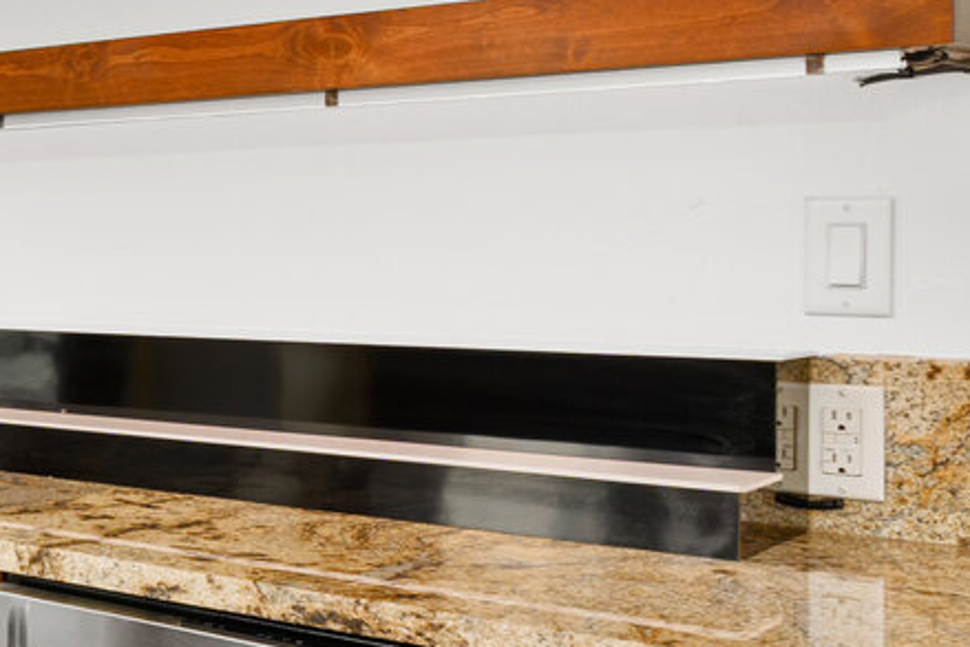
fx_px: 1590
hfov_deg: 28.5
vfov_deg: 23.0
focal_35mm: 59
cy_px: 265
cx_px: -252
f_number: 8
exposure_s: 1/5
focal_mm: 16
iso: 250
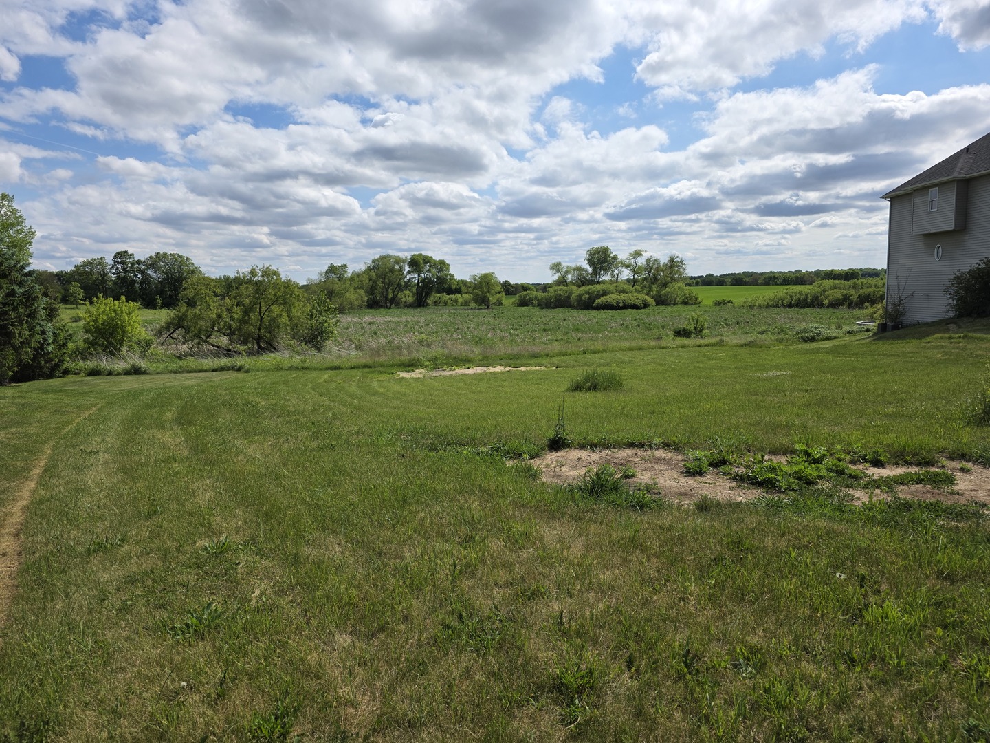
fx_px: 658
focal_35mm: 23
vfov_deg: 58.9
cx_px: 495
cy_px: 372
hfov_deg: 73.9
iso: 64
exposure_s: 1/7944
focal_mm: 6.3
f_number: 1.7
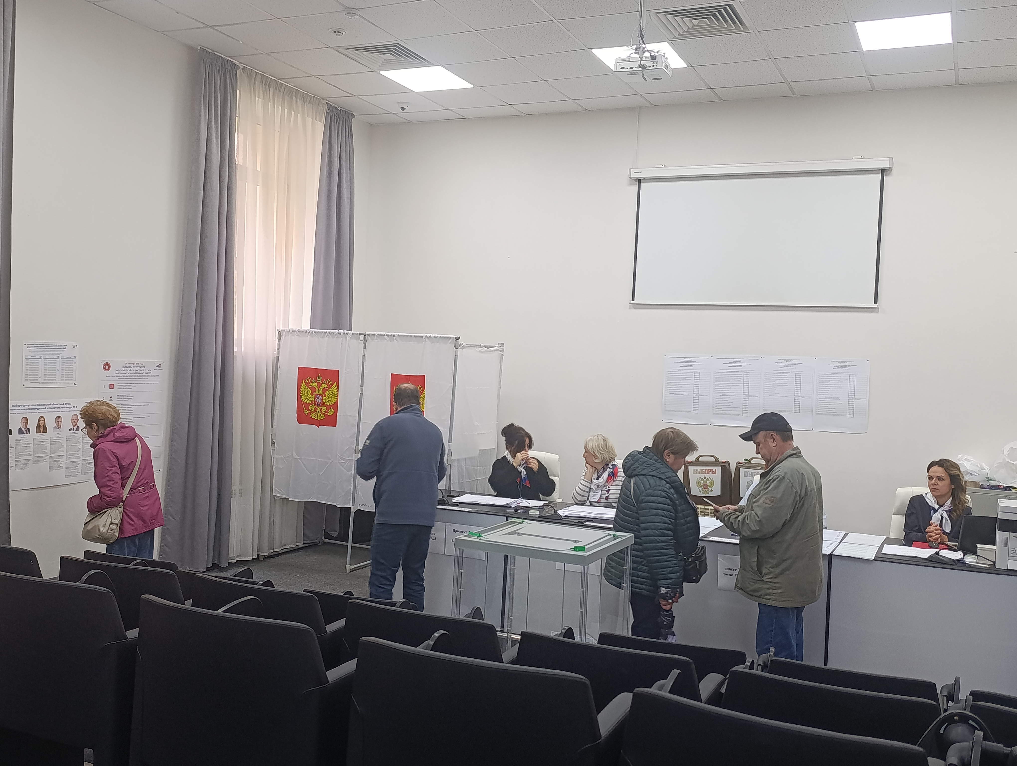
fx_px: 912
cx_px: 508
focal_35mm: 31
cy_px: 383
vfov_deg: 45.5
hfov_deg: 58.3
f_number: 1.65
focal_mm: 6.11
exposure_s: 1/100
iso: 1088
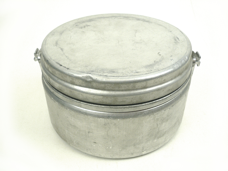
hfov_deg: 50.1
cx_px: 114
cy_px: 86
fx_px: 244
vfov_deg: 38.7
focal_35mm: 37
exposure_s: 1/250
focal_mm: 6.1
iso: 100
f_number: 3.1
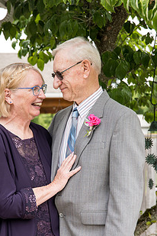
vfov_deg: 19.9
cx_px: 51
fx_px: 667
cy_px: 166
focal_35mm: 102
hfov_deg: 13.4
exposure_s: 1/500
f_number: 5
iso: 400
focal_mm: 70
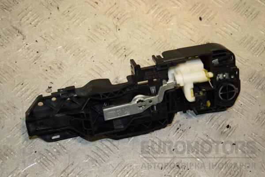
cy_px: 88
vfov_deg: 21.6
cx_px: 132
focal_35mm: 63
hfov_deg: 31.9
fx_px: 464
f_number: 6.3
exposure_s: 1/200
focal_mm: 42
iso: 800
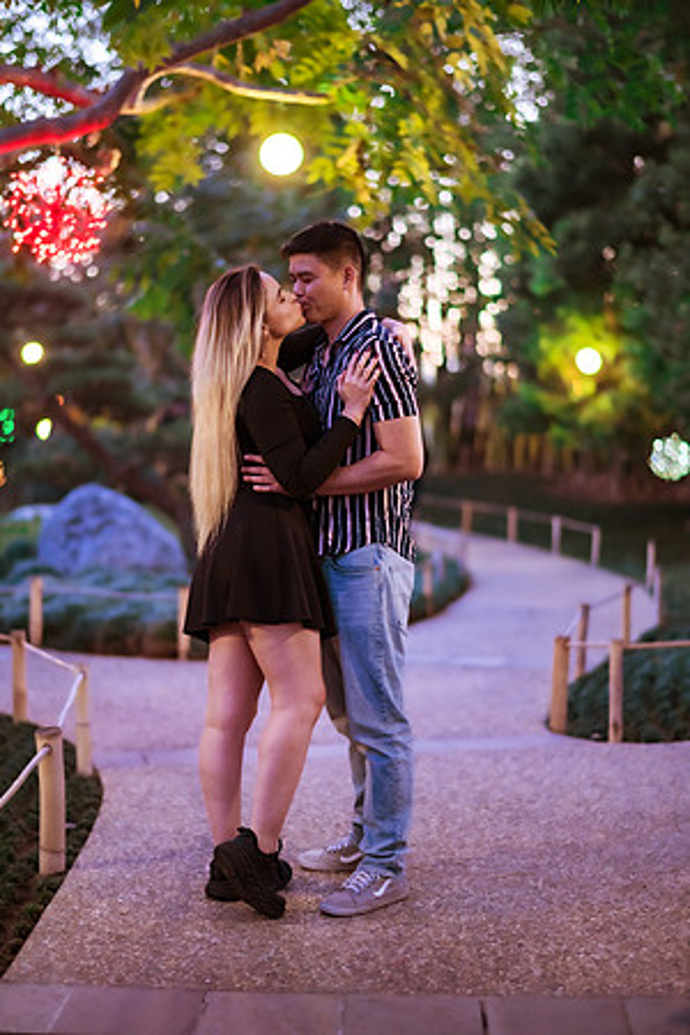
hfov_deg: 23.4
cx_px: 345
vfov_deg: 34.5
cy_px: 518
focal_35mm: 58
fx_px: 1667
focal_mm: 58
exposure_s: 1/125
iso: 1250
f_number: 1.4
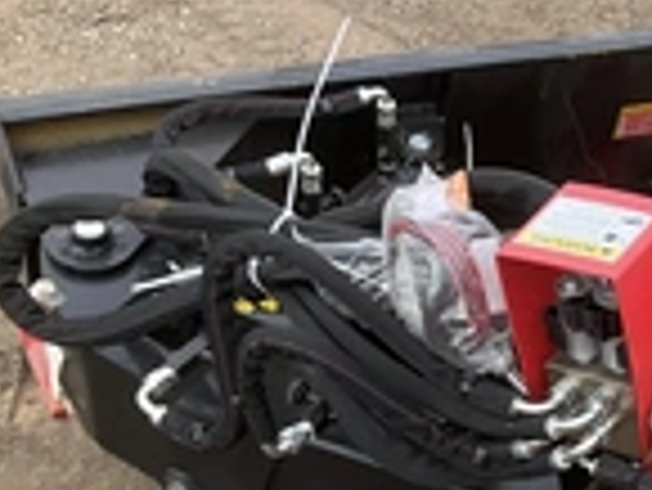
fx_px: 1508
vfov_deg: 17.9
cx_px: 764
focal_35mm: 80
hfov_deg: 22.6
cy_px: 517
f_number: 1.8
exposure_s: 1/534
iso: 25
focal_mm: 3
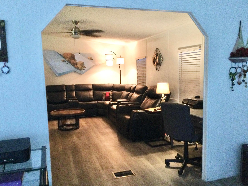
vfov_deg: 45.4
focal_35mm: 31
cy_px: 93
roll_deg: -0.5
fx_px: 222
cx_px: 124
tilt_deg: -5.0
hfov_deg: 58.4
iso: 320
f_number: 2.4
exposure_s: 1/15
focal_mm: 3.3
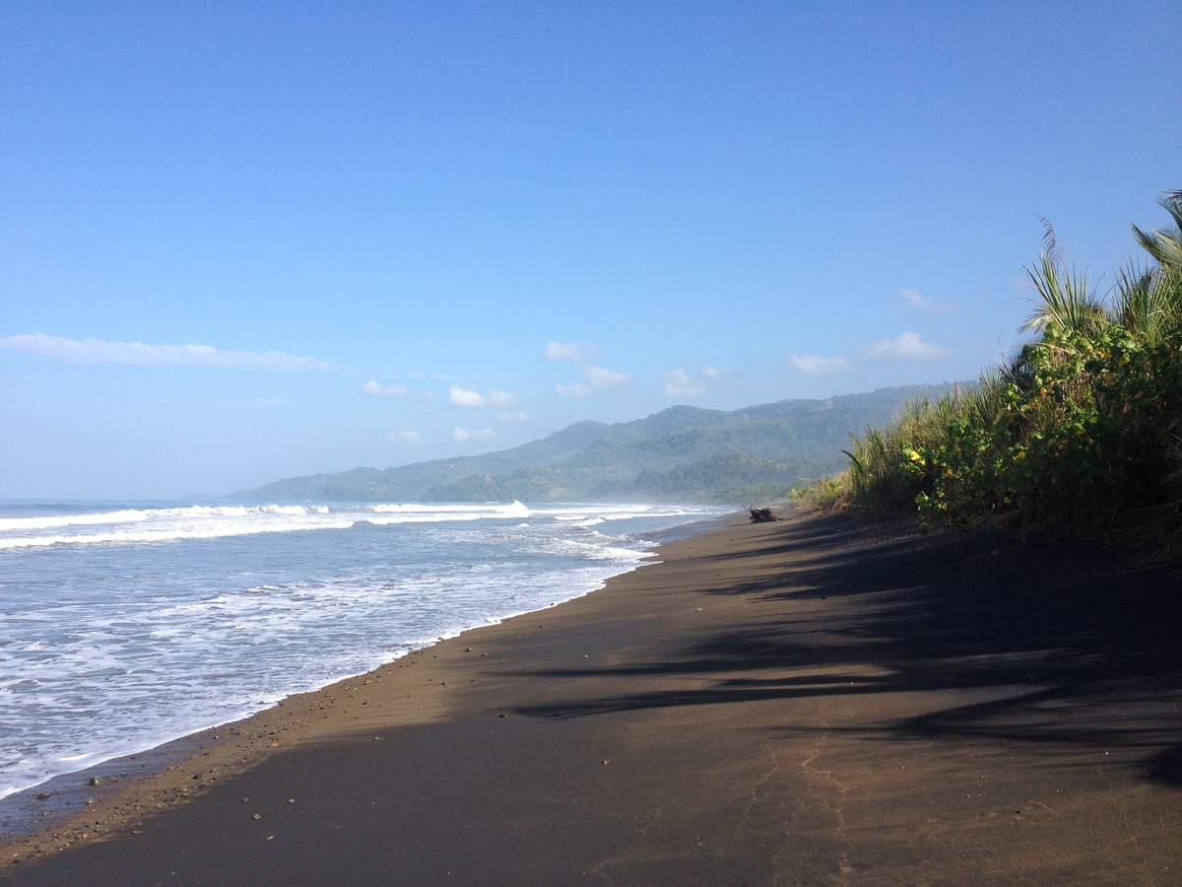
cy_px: 444
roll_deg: -0.4
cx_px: 591
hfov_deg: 52.6
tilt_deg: +0.3
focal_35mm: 35
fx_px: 1195
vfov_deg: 40.7
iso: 50
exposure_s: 1/1346
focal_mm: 4.28
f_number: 2.4
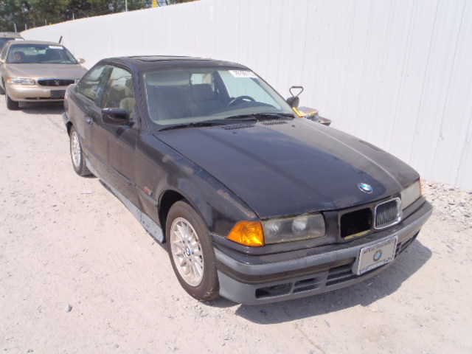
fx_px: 382
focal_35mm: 28
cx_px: 236
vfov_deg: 49.7
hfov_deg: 63.4
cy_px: 177
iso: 80
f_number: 4.5
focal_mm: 5
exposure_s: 1/500
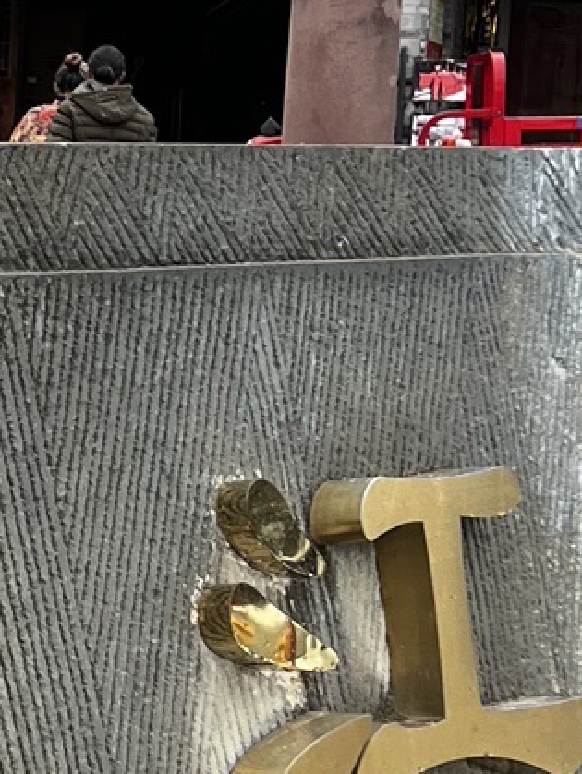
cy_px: 432
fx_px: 2776
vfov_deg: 15.9
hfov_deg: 11.3
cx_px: -392
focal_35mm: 124
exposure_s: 1/743
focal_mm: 5.7
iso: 50
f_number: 1.5
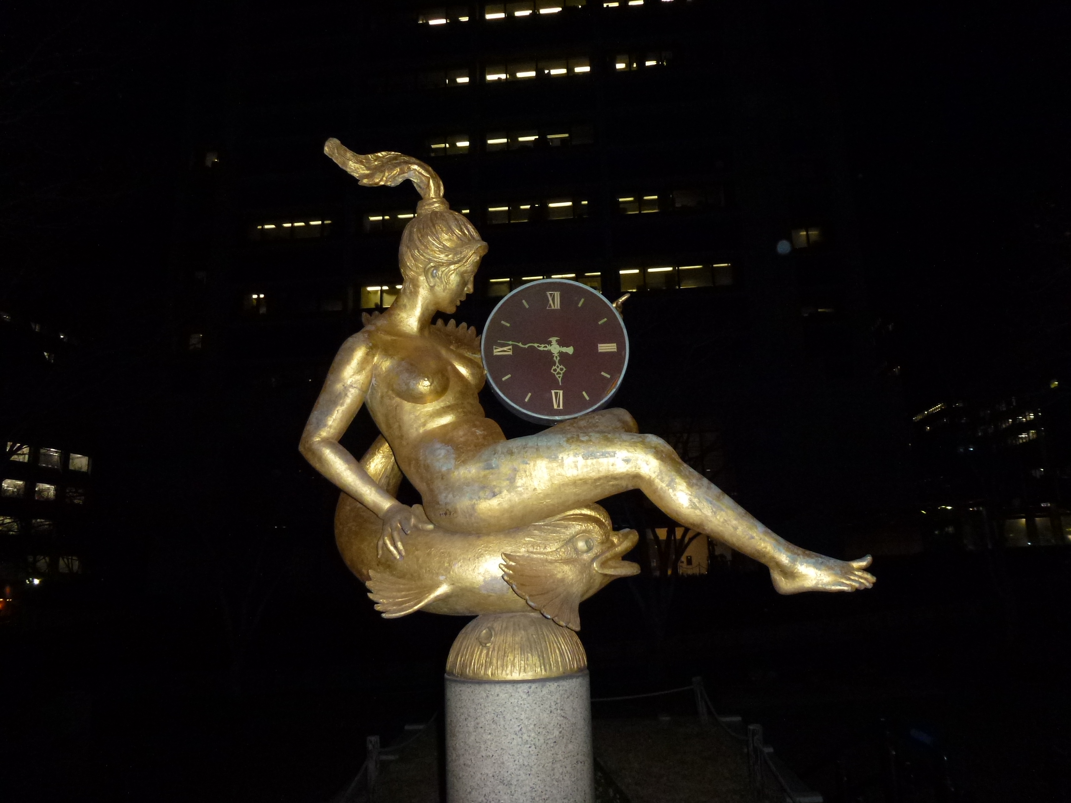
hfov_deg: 71.6
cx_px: 536
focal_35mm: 24
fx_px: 743
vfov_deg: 56.8
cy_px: 402
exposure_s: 1/60
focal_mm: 4.3
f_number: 3.3
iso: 400
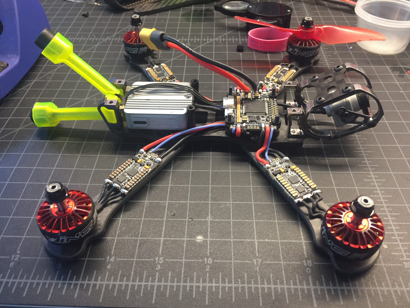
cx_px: 205
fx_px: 343
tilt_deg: -43.9
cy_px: 154
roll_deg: +0.7
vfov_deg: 48.2
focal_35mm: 29
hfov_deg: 61.7
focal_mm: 4.15
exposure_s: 1/30
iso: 125
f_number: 2.2
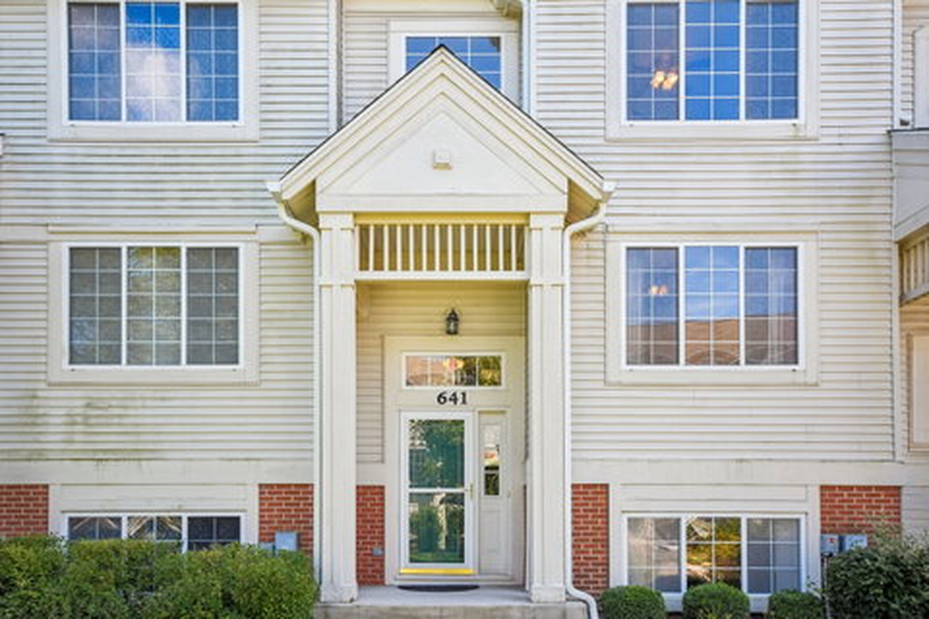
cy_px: 310
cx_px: 464
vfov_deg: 43.6
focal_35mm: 30
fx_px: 774
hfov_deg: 61.9
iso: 400
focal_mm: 20
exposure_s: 1/320
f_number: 8
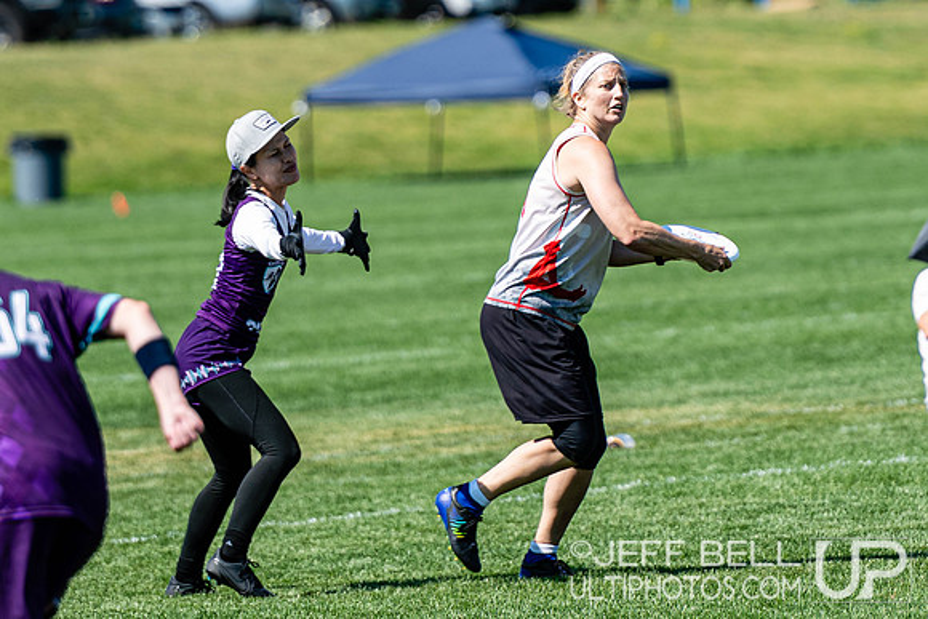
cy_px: 166
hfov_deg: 3.4
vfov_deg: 2.3
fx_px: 15419
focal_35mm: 598
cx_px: 567
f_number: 3.2
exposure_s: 1/1250
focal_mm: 200
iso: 100
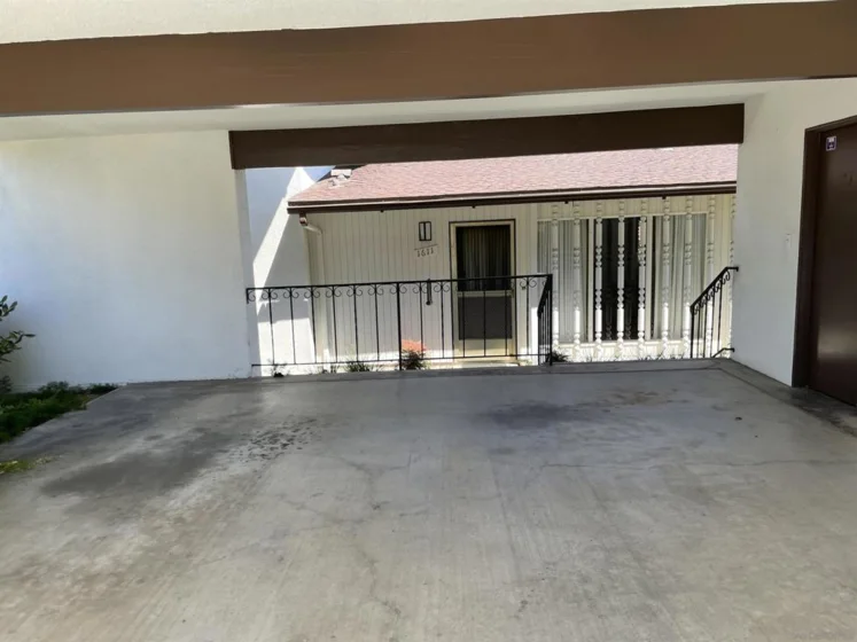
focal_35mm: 26
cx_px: 428
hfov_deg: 67.3
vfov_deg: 53.1
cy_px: 321
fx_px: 644
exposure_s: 1/759
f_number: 1.6
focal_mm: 4.2
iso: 32
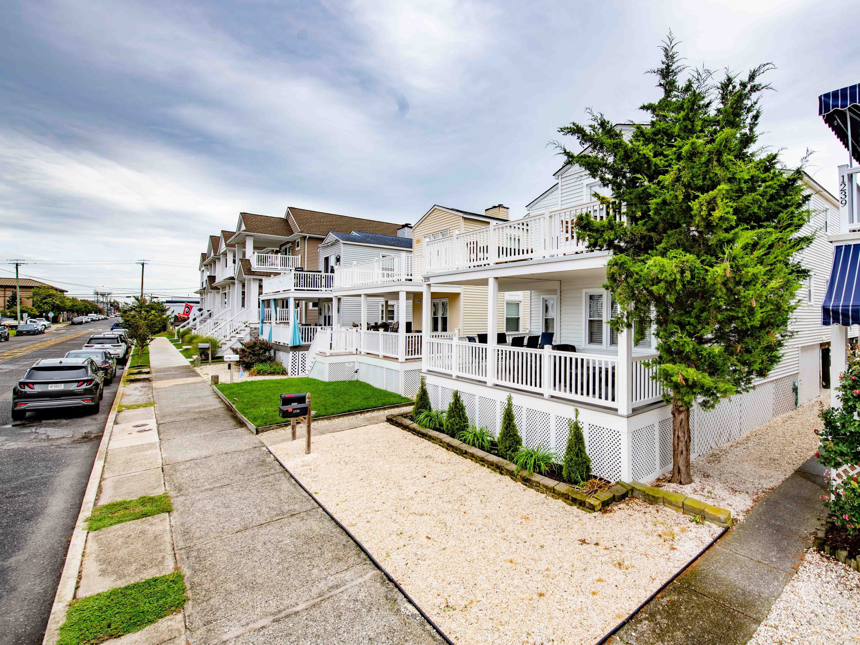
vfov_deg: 76.6
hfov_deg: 91.9
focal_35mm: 16
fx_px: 408
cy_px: 310
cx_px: 510
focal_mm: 14
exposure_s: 1/100
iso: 72
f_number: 7.1
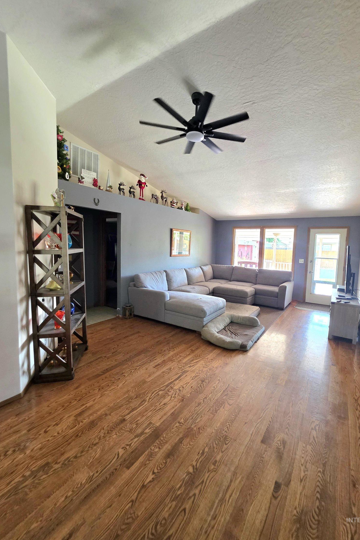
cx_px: 193
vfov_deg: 104.2
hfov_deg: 81.1
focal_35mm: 14
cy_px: 266
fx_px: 210
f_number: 1.9
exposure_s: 1/60.2
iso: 200
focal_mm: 2.2
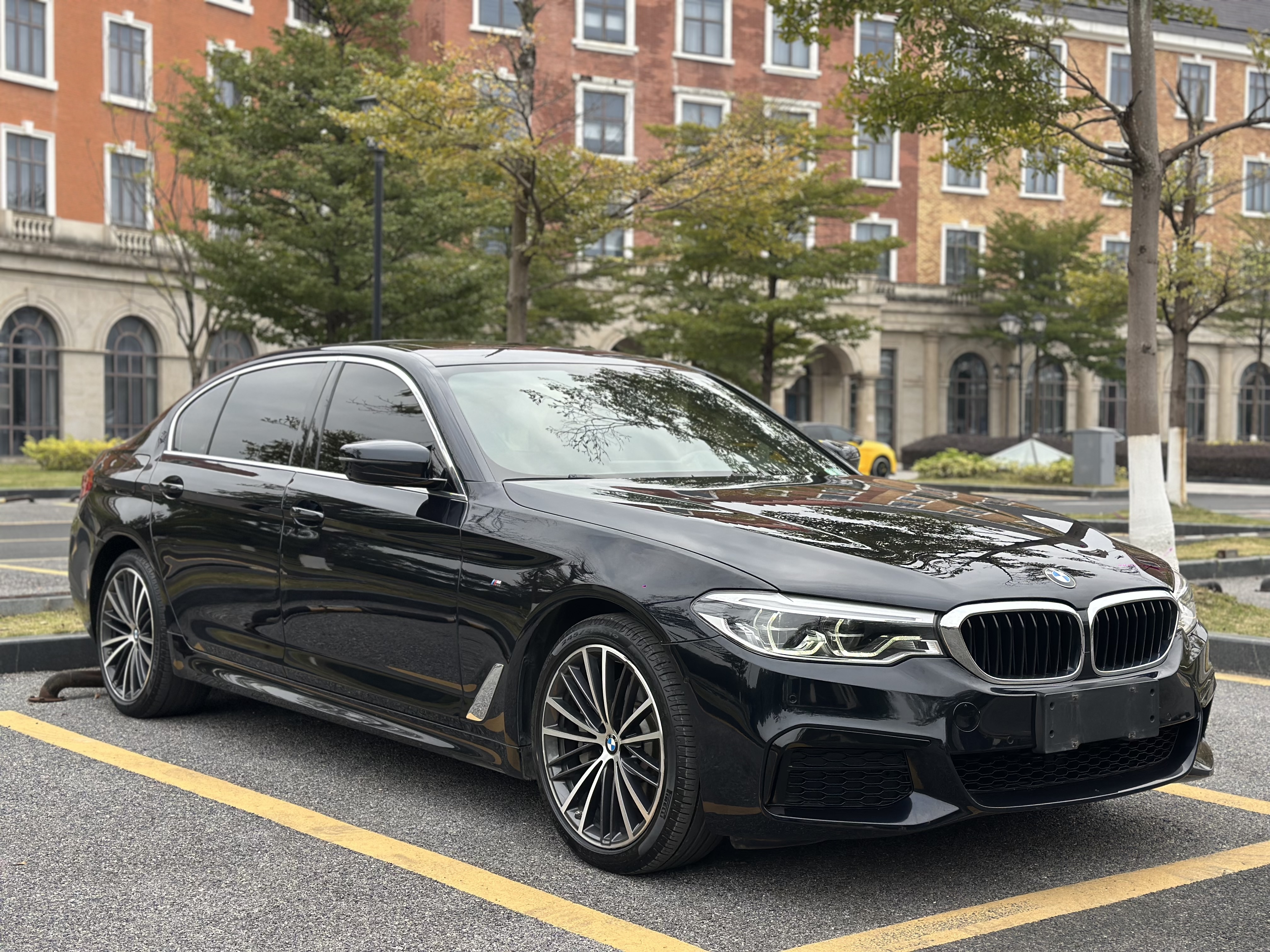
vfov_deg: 30.3
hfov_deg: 39.7
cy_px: 476
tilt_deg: -1.2
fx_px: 1761
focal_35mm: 48
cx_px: 635
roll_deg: -0.8
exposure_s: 1/935
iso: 80
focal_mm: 6.86
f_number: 1.78
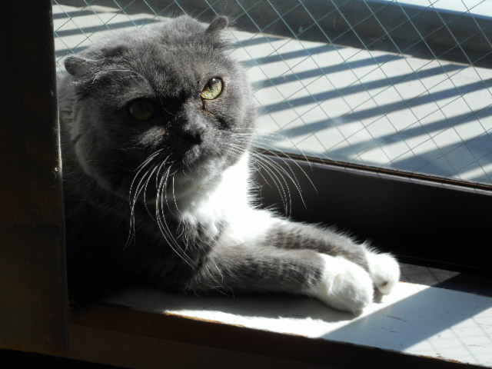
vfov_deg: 24.8
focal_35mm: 59
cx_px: 246
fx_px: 839
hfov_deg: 32.7
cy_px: 184
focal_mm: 10.5
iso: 80
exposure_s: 1/200
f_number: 5.1
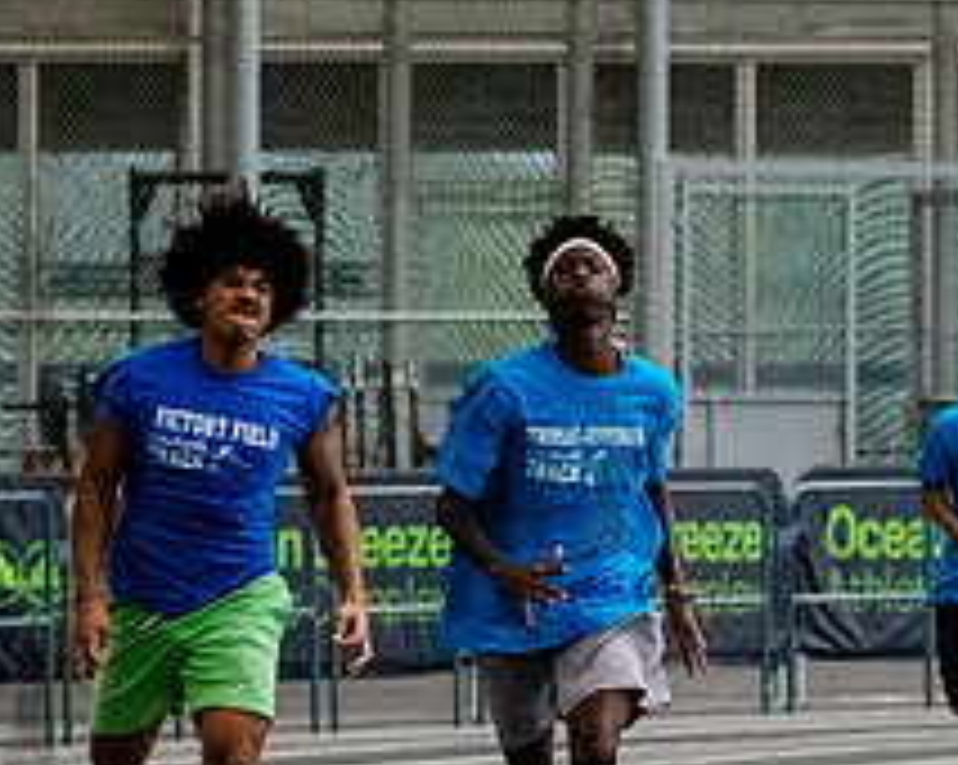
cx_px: 568
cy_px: 635
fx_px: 13200
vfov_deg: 3.3
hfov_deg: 4.2
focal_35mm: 466
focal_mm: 112
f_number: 4
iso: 6400
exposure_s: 1/2500
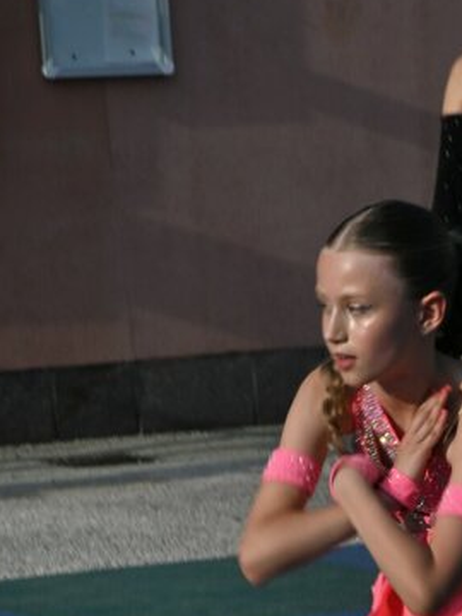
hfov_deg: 5.8
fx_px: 4556
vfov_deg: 7.5
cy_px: 1122
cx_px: 522
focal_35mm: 256
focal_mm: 70
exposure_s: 1/125
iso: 200
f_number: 16
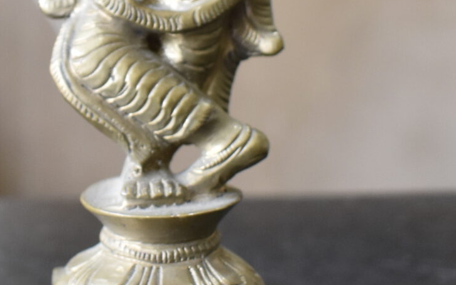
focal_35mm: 97
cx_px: 158
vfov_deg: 13.3
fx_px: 1206
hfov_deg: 21.3
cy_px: -9
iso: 1000
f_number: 4
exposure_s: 1/60
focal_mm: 18
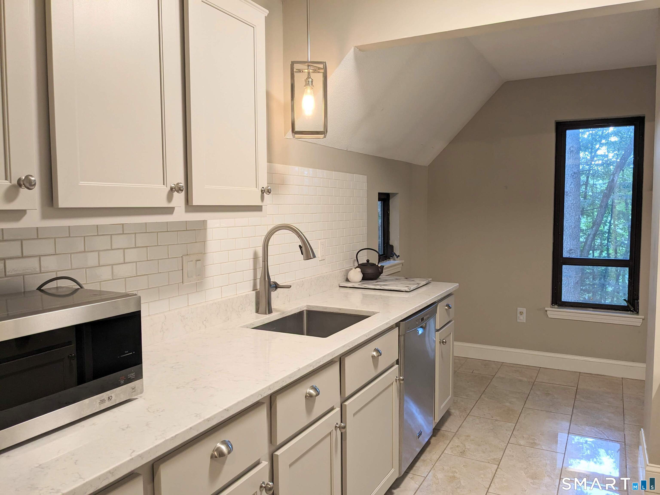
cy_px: 248
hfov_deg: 65.3
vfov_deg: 51.4
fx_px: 515
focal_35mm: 27
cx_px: 330
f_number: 1.73
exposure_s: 1/60
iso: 90
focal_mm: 4.38
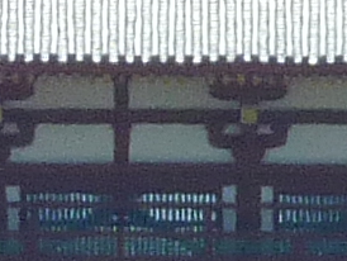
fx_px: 40102
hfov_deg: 0.5
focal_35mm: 3997
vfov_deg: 0.4
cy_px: 217
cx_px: 57
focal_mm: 49.2
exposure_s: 1/1000
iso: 160
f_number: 4.9
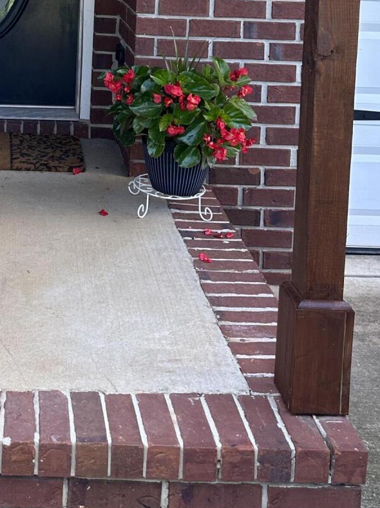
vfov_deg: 28.4
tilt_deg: -5.3
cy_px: -66
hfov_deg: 23.3
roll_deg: -4.2
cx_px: 27
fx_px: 893
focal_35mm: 61
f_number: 1.78
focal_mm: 6.86
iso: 80
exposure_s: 1/355
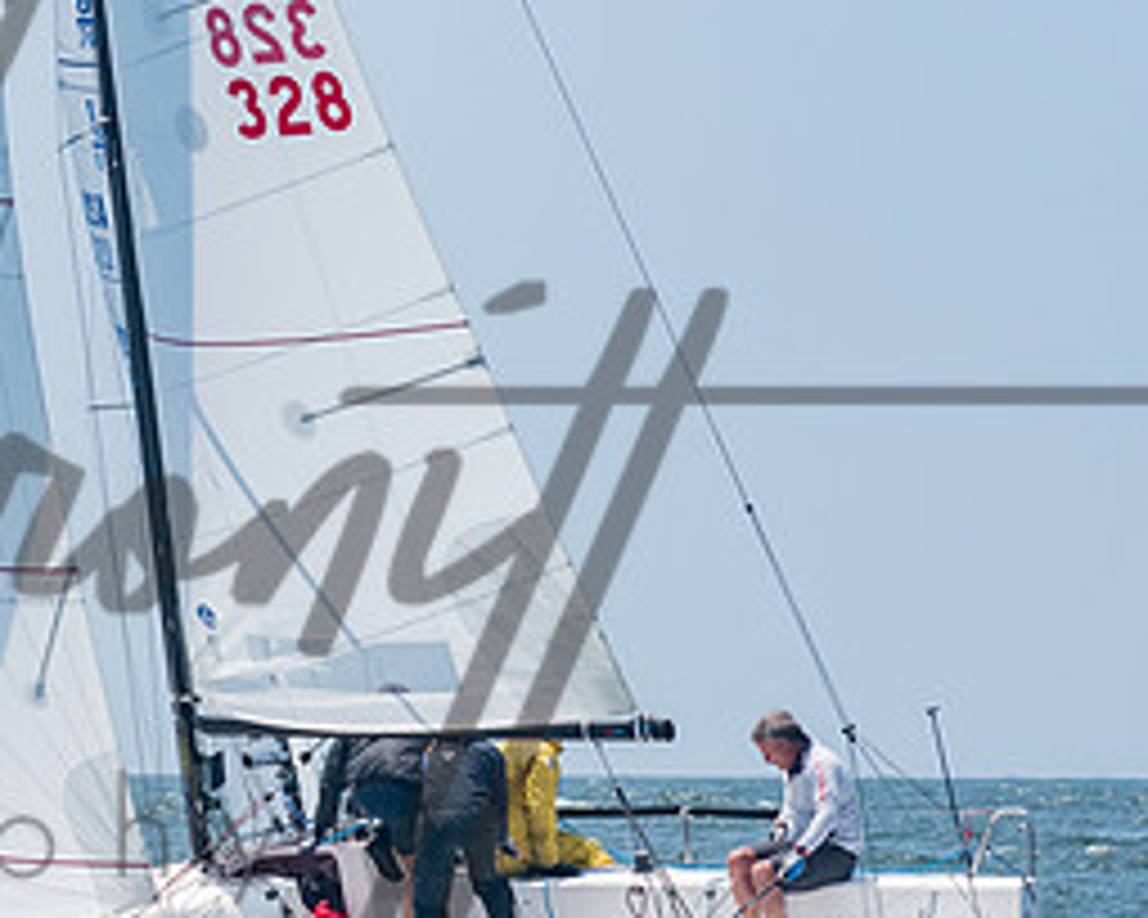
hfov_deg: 6.3
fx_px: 10329
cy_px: 502
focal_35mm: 304
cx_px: 81
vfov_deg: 5.1
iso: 400
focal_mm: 95
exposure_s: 1/1250
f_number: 8
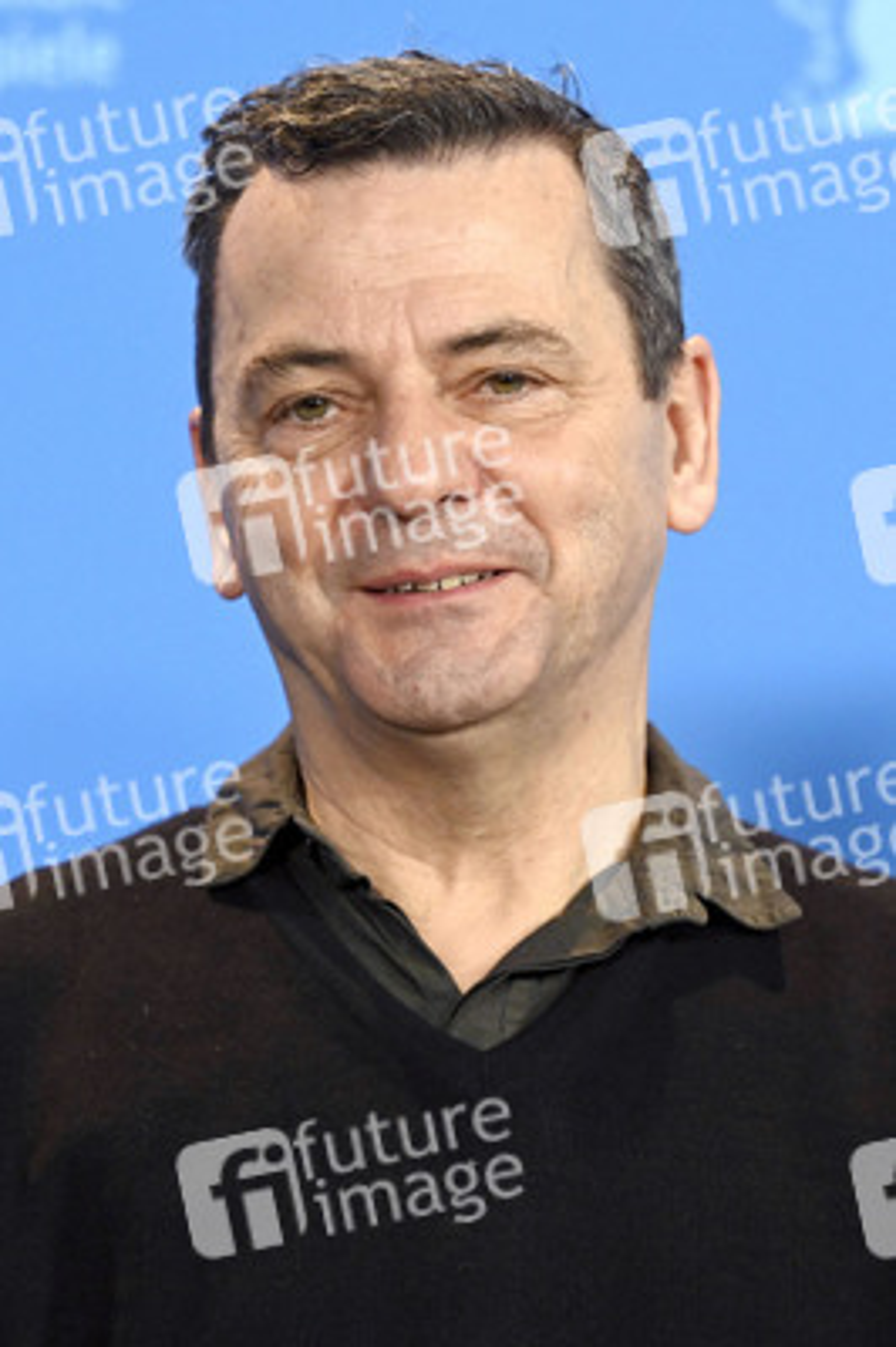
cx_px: 448
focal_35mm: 160
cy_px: 674
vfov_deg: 12.8
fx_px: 5983
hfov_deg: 8.6
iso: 4000
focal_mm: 160
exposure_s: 1/1250
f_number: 3.5
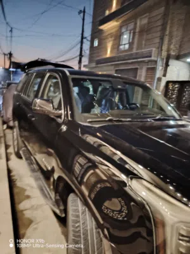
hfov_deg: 56.8
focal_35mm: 24
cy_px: 127
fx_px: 176
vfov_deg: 71.6
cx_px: 95
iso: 4631
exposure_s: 1/20
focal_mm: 5.25
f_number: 1.75
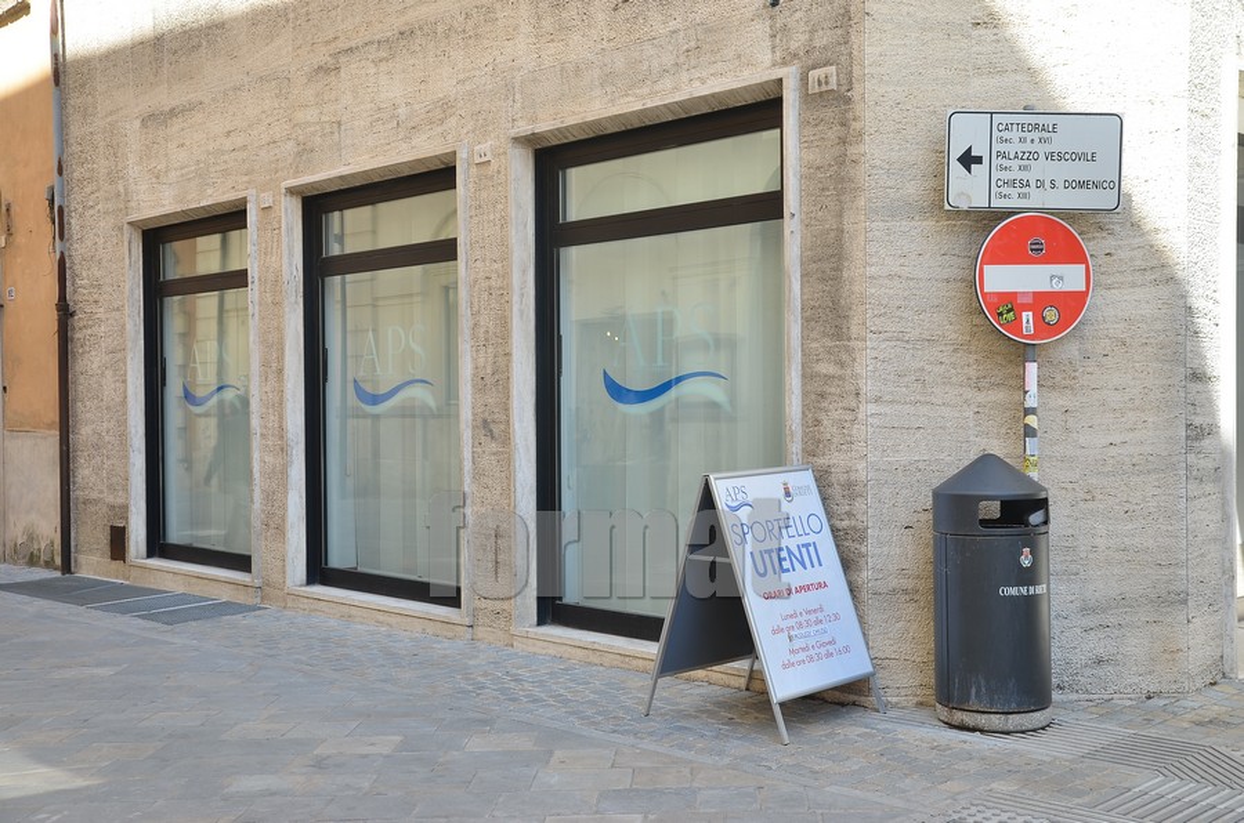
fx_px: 1552
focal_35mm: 45
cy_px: 412
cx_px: 622
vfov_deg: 29.7
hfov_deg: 43.7
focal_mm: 30
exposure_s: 1/160
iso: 160
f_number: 5.6
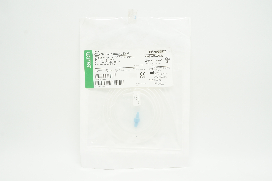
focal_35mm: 33
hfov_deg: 57.3
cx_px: 136
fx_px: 249
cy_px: 90
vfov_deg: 39.9
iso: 400
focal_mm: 22
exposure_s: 1/15
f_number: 11
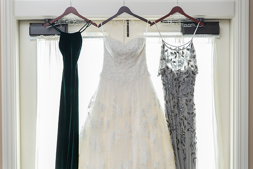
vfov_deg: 22.3
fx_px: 429
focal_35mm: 61
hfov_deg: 32.9
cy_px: 84
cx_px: 126
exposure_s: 1/250
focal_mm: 61
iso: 500
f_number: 2.8
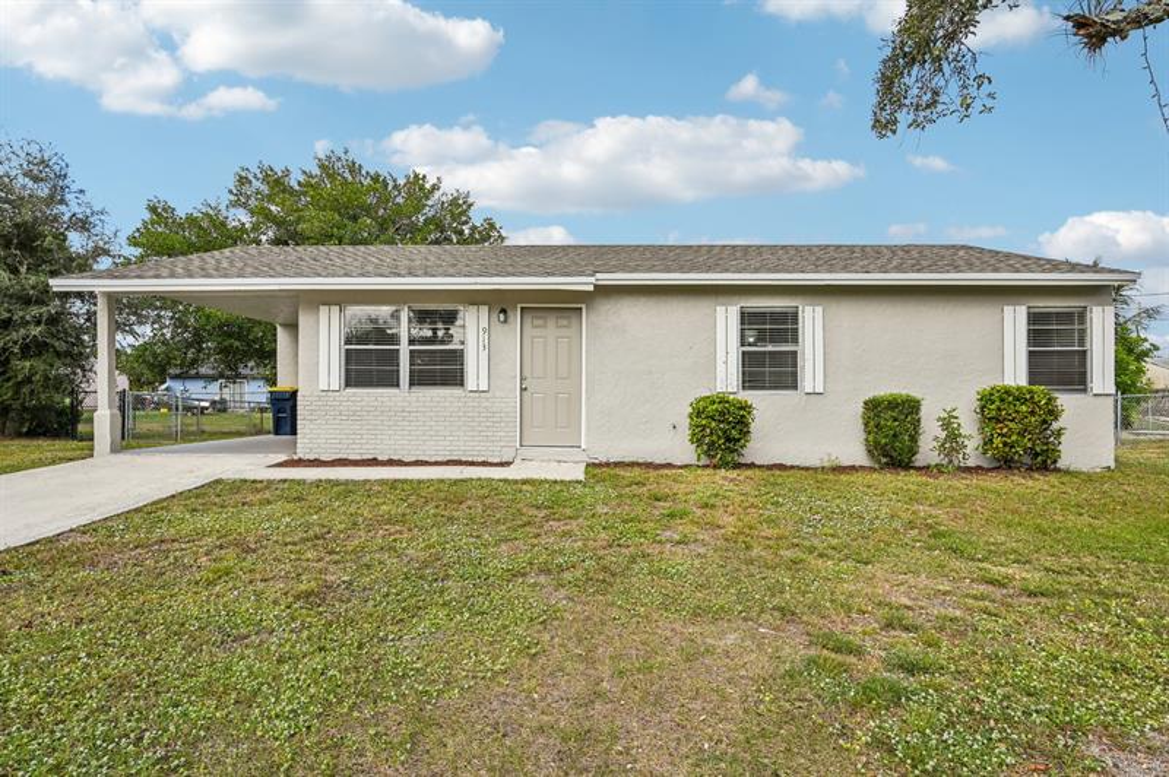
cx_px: 584
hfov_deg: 85.5
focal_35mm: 20
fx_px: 633
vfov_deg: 63.1
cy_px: 388
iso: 800
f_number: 8
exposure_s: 1/2000
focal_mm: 19.5
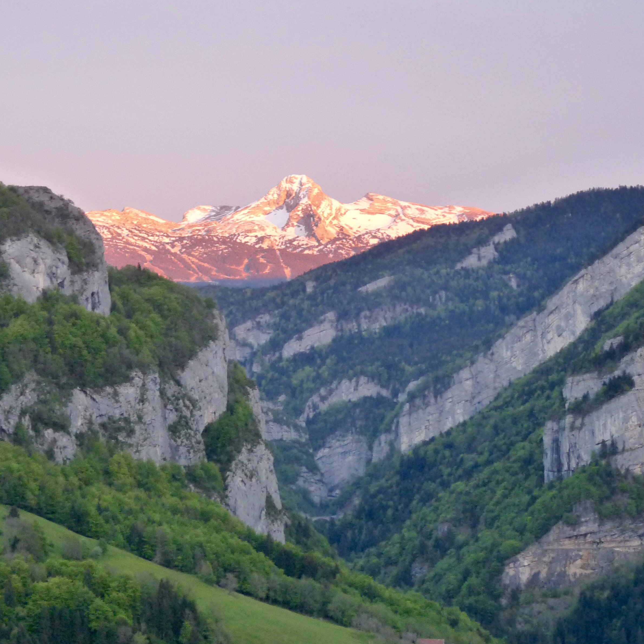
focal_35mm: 106
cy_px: 313
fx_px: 2231
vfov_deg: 16.4
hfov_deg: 16.4
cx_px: 234
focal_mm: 13.8
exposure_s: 1/40
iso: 320
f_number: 3.4
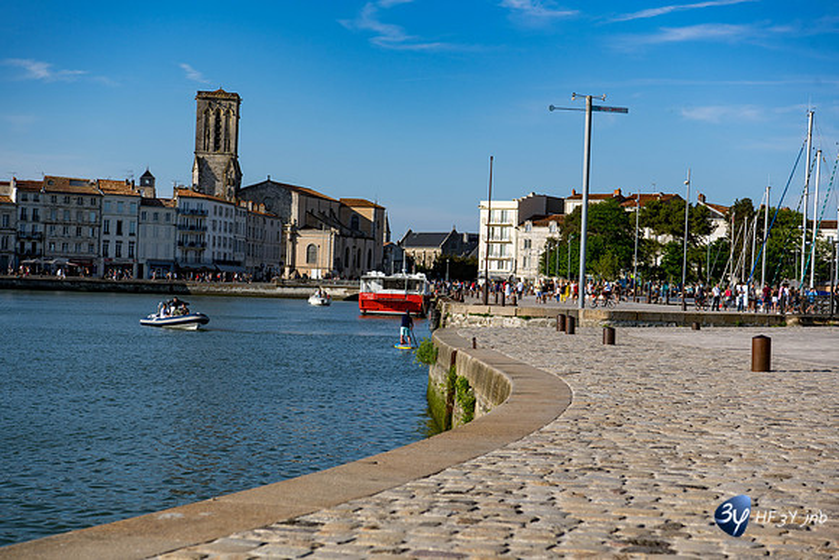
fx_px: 1632
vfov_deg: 19.5
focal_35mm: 70
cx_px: 420
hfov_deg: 28.8
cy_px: 280
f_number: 6.3
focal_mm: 70
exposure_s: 1/640
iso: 64
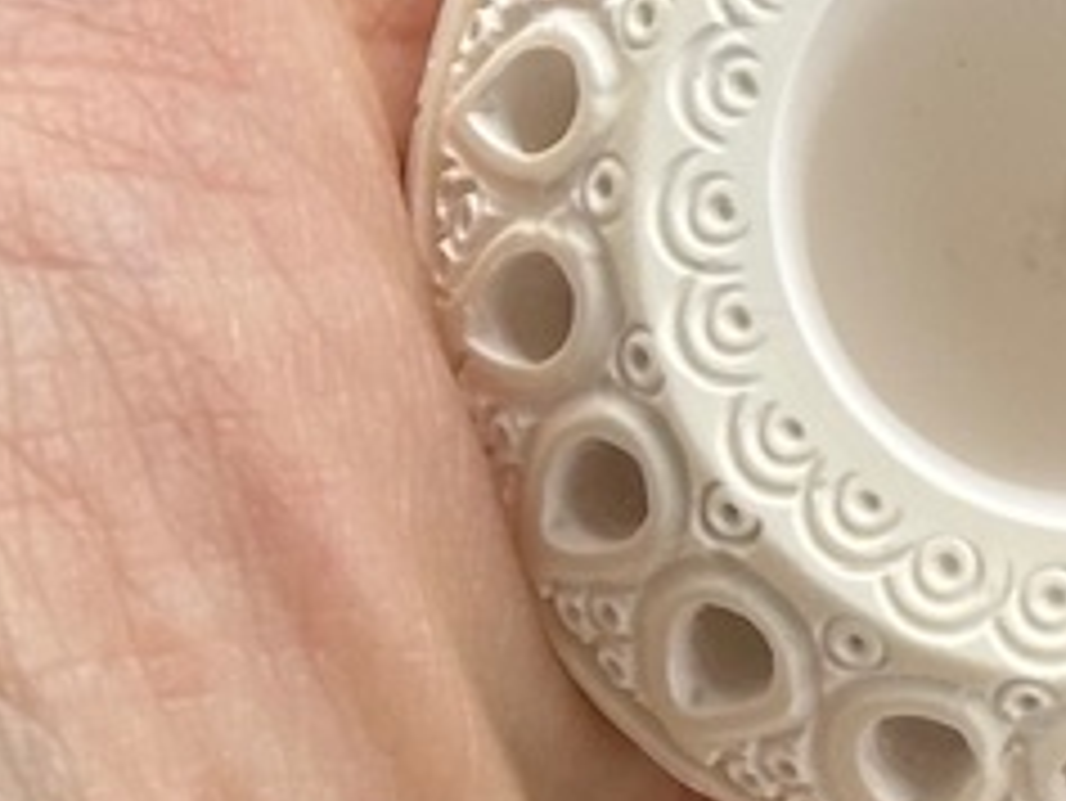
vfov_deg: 5.7
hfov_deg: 7.4
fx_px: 7980
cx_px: 1907
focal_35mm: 259
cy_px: -364
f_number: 1.78
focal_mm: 6.86
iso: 64
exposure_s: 1/990
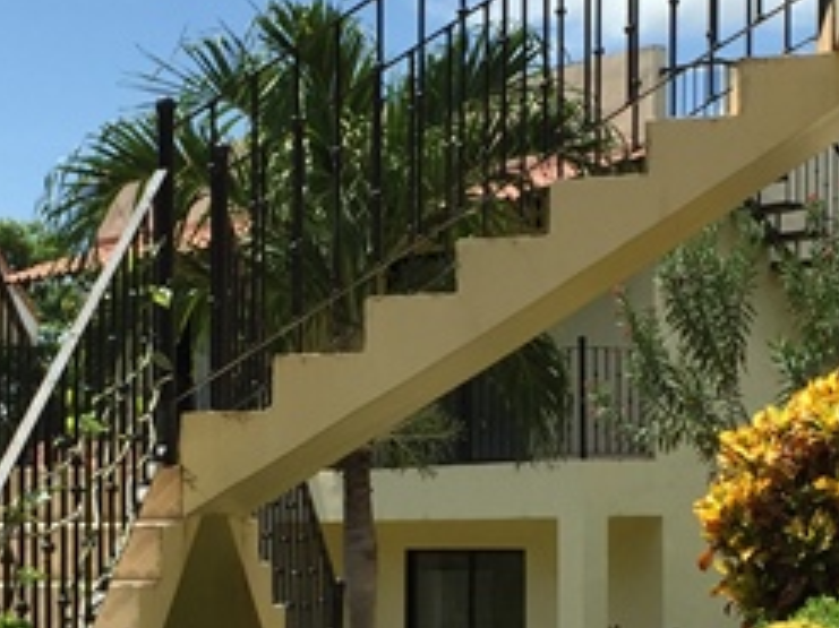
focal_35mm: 94
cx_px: 469
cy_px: 533
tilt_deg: -4.5
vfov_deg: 15.6
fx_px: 2277
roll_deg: +0.4
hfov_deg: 20.9
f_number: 2.2
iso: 32
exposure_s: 1/1980
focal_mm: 4.15
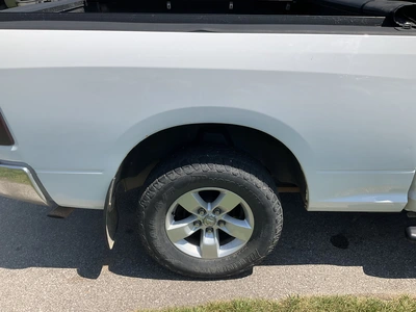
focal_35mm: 29
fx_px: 349
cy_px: 156
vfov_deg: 48.2
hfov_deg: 61.7
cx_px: 208
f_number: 1.8
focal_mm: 3
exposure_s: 1/2141
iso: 25
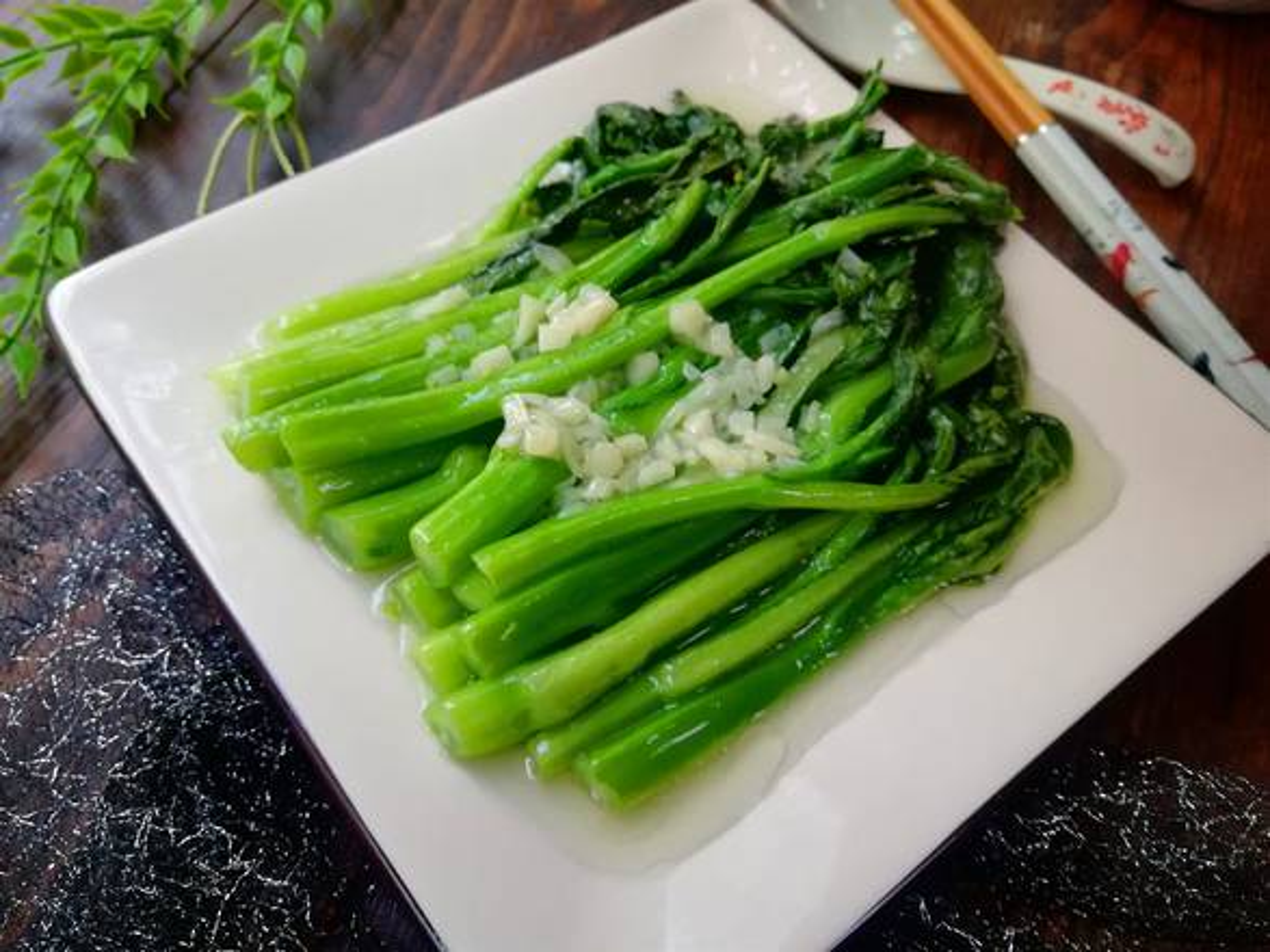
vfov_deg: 51.3
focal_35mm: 27
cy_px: 476
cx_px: 635
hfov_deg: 65.3
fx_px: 990
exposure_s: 1/50
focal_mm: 3.83
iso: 160
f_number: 1.8
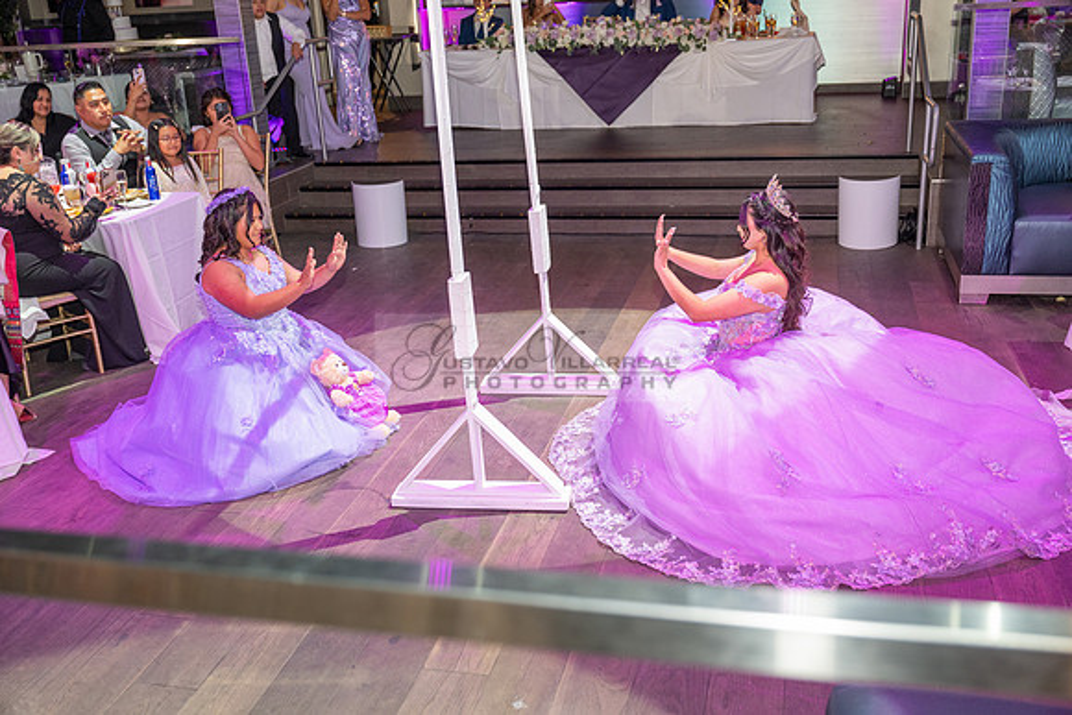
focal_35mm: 36
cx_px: 536
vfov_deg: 36.9
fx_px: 1072
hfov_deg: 53.1
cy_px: 358
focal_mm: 36
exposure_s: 1/125
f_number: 3.5
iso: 1000
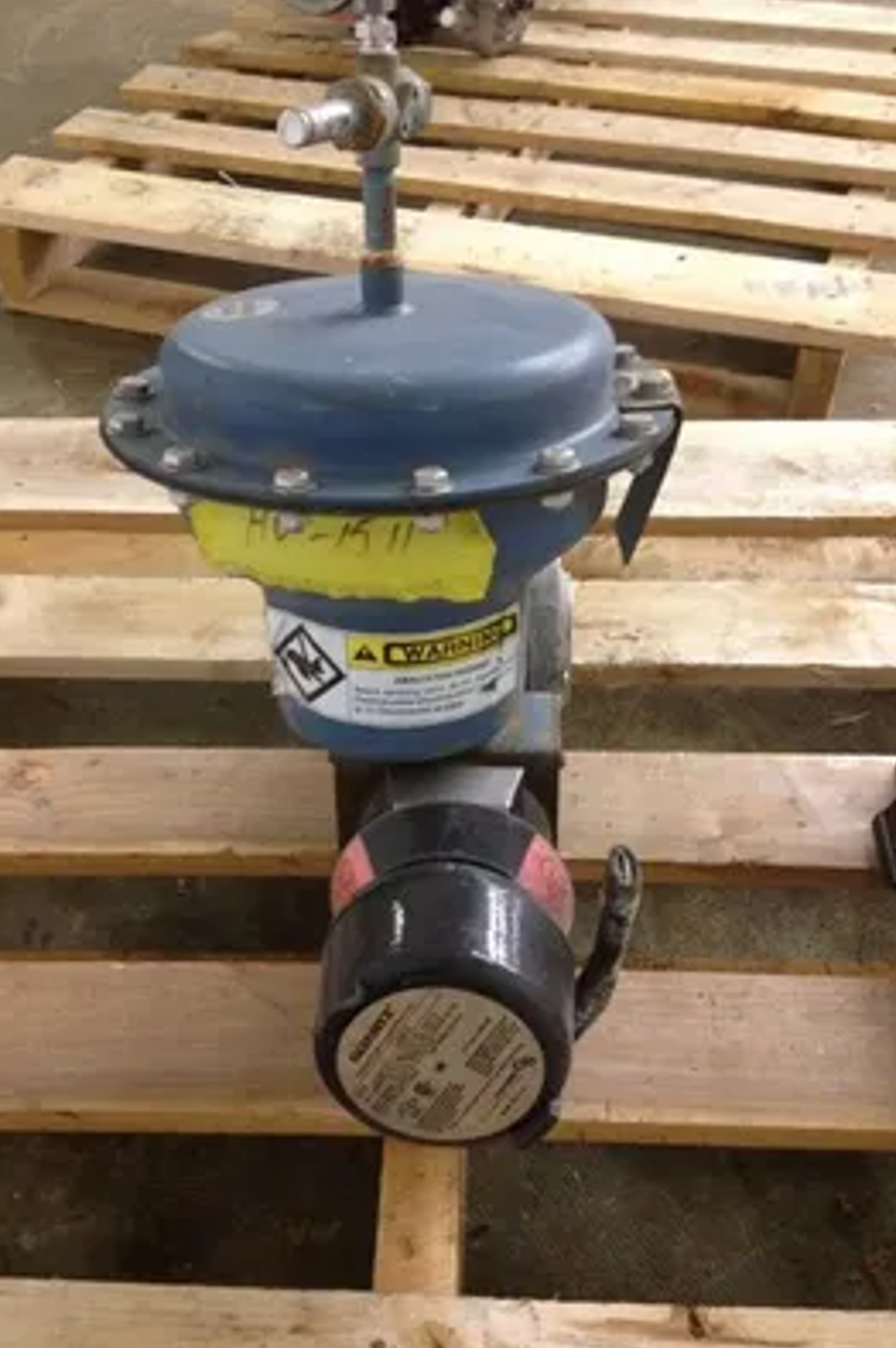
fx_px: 1384
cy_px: 671
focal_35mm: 37
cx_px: 431
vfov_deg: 51.9
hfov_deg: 35.9
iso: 250
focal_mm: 4.28
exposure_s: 1/20
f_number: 2.4
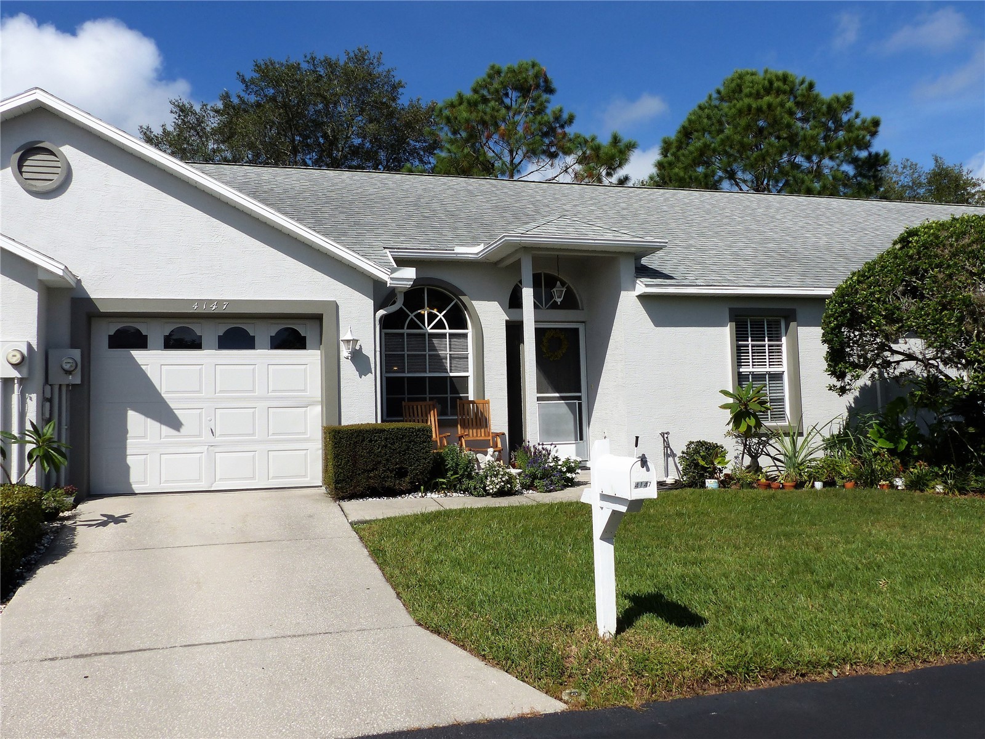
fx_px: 882
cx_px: 492
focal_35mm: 31
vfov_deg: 45.4
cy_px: 370
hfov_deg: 58.4
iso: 100
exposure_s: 1/1600
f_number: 4
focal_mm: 5.6
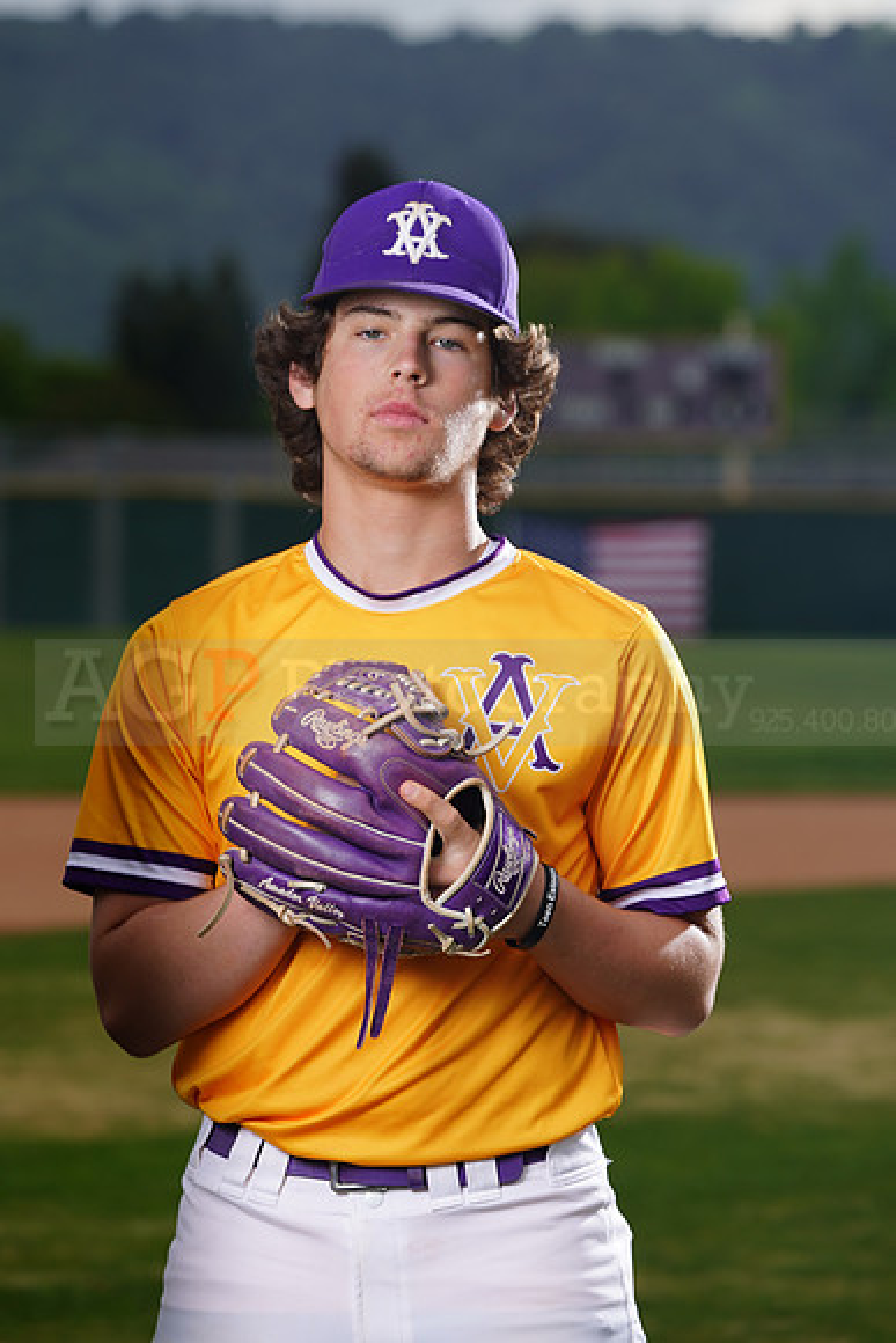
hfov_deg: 6.8
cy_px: 672
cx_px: 448
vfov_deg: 10.1
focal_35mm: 203
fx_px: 7574
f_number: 8
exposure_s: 1/250
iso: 100
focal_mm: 203
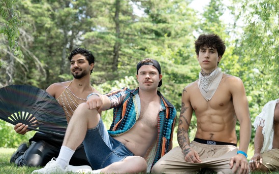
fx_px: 563
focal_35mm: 74
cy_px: 101
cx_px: 174
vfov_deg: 17.6
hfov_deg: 27.8
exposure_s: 1/250
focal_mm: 57
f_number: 3.5
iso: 160
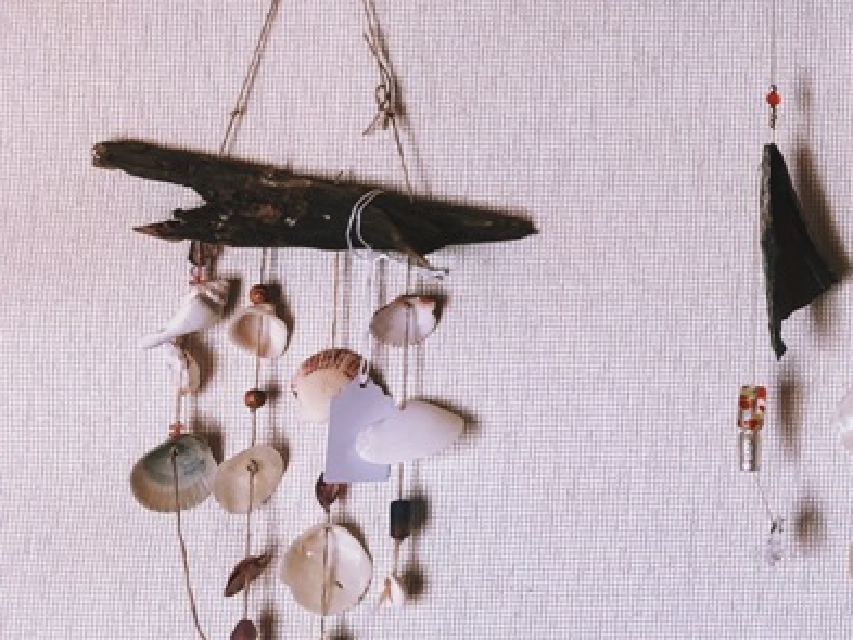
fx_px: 1799
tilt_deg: +5.4
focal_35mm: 73
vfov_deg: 20.1
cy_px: 215
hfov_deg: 23.7
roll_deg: +0.2
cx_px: 1085
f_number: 1.8
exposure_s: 1/120
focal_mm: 3.99
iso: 64
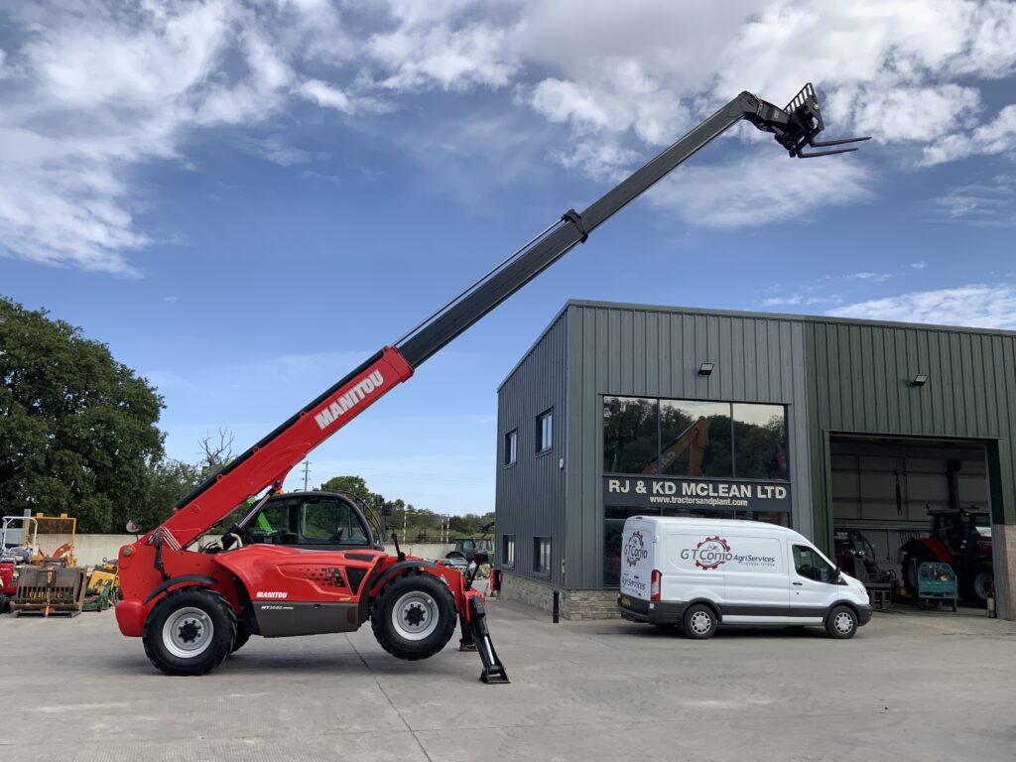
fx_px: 851
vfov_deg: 48.2
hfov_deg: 61.7
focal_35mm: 29
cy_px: 381
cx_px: 508
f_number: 1.8
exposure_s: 1/1144
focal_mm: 3
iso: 16
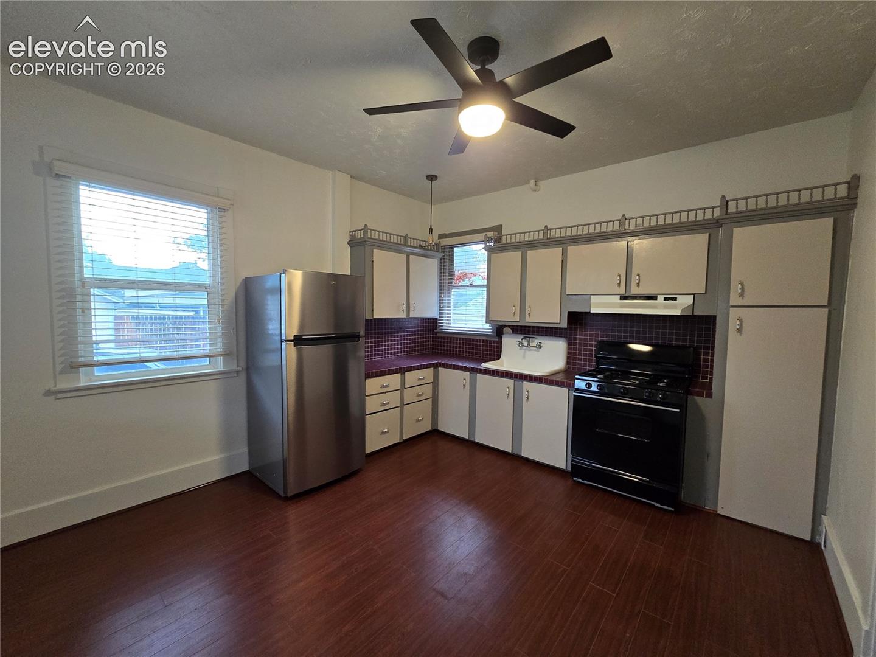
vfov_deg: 89.9
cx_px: 438
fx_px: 329
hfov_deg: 106.2
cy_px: 328
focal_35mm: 13
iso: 400
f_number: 2.2
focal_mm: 2.2
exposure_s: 1/60
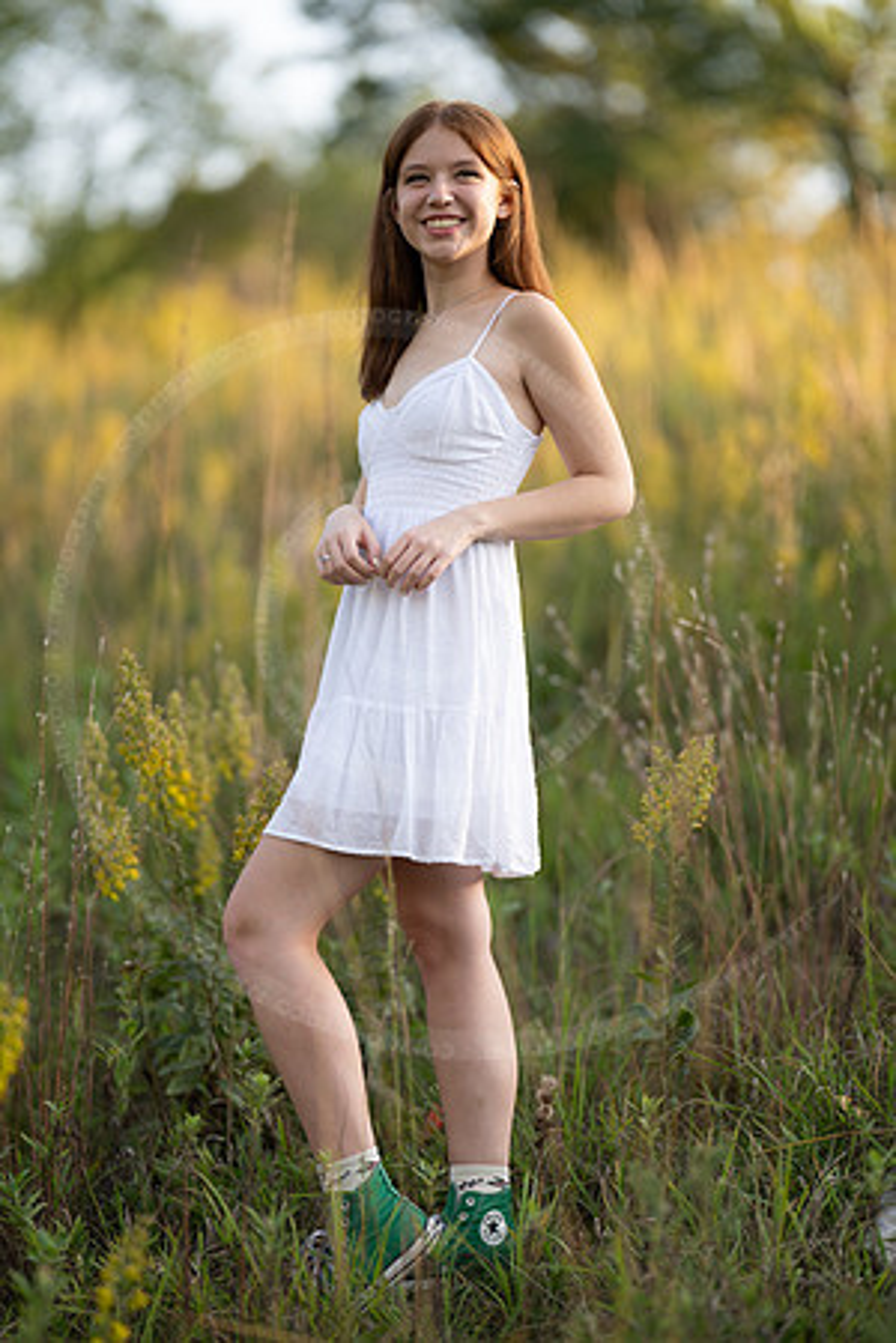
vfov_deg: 23.9
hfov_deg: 16.1
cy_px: 672
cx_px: 448
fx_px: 3173
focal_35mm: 85
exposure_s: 1/1000
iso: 100
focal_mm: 85
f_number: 1.2
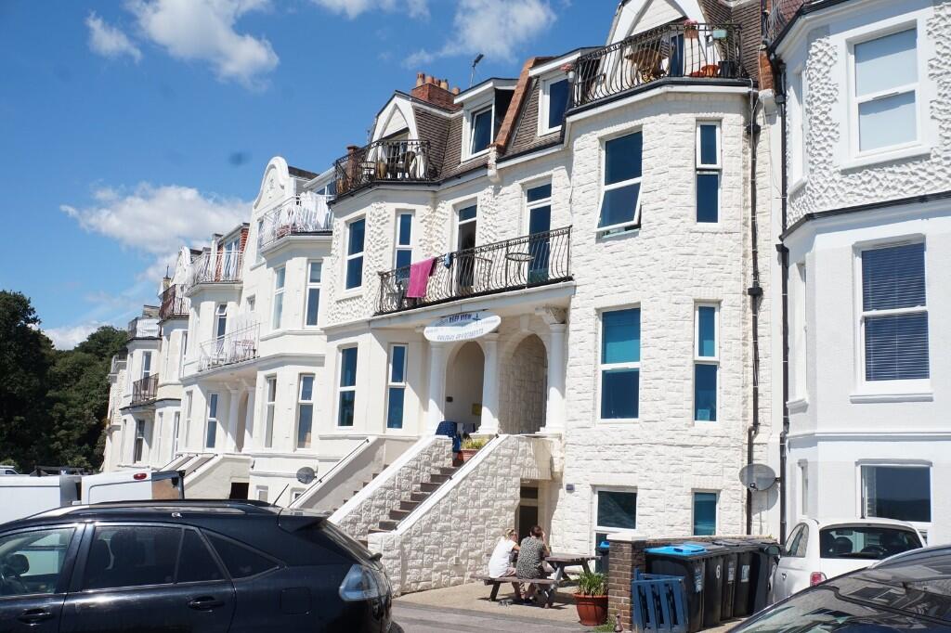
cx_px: 476
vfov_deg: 36.8
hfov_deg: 53.1
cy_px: 316
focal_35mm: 36
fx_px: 951
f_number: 11
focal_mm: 24
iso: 100
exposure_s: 1/160
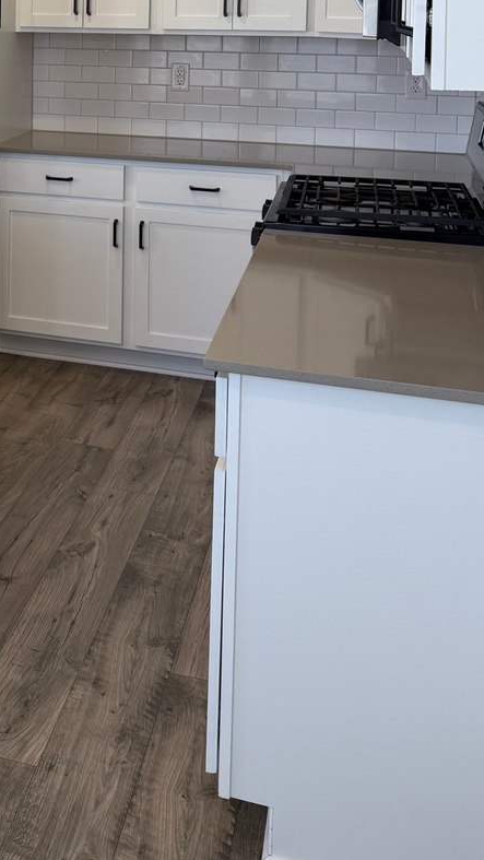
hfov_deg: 21.8
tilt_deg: -4.2
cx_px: -92
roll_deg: -0.6
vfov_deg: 37.3
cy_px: 50
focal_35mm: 51
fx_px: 1163
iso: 100
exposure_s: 1/276
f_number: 1.78
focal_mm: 6.76
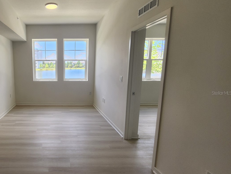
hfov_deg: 75.2
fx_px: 133
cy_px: 93
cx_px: 55
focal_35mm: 20
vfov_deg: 65.9
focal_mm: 2.2
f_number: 2.2
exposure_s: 1/137
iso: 50
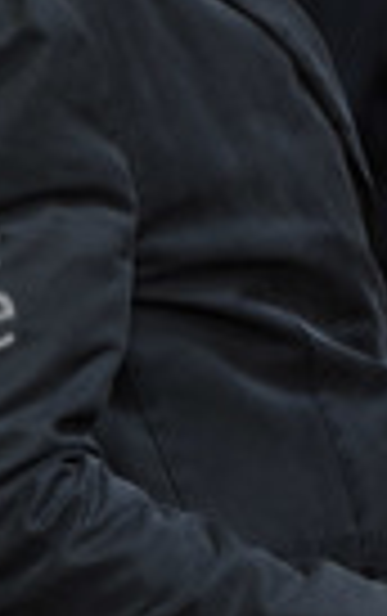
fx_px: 6460
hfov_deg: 3.4
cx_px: 274
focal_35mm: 384
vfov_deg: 5.5
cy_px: 99
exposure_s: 1/400
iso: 1250
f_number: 3.5
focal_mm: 86
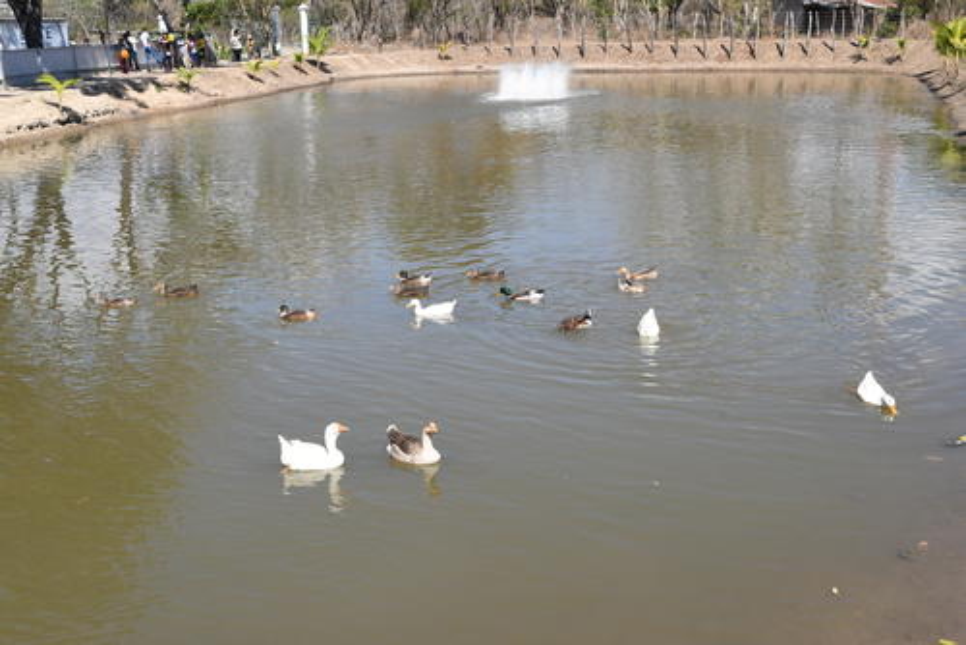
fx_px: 1128
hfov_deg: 46.4
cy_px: 322
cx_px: 483
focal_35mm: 42
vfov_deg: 31.9
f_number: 11
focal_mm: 28
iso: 125
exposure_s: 1/125
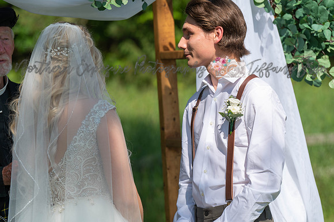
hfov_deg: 10.8
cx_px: 167
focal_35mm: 190
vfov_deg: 7.2
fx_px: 1762
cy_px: 111
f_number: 5.6
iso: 100
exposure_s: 1/500
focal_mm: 190
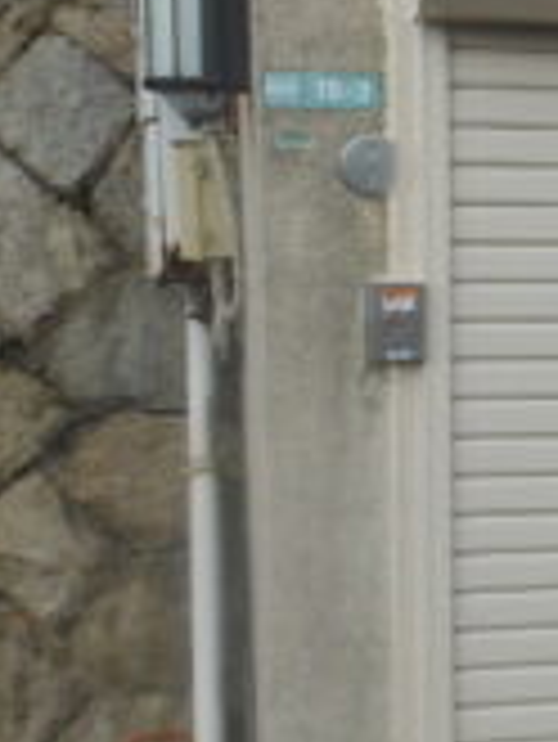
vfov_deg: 18.0
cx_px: 1102
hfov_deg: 12.1
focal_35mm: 109
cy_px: 279
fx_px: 2340
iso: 80
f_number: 3.2
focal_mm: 4.5
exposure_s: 1/250
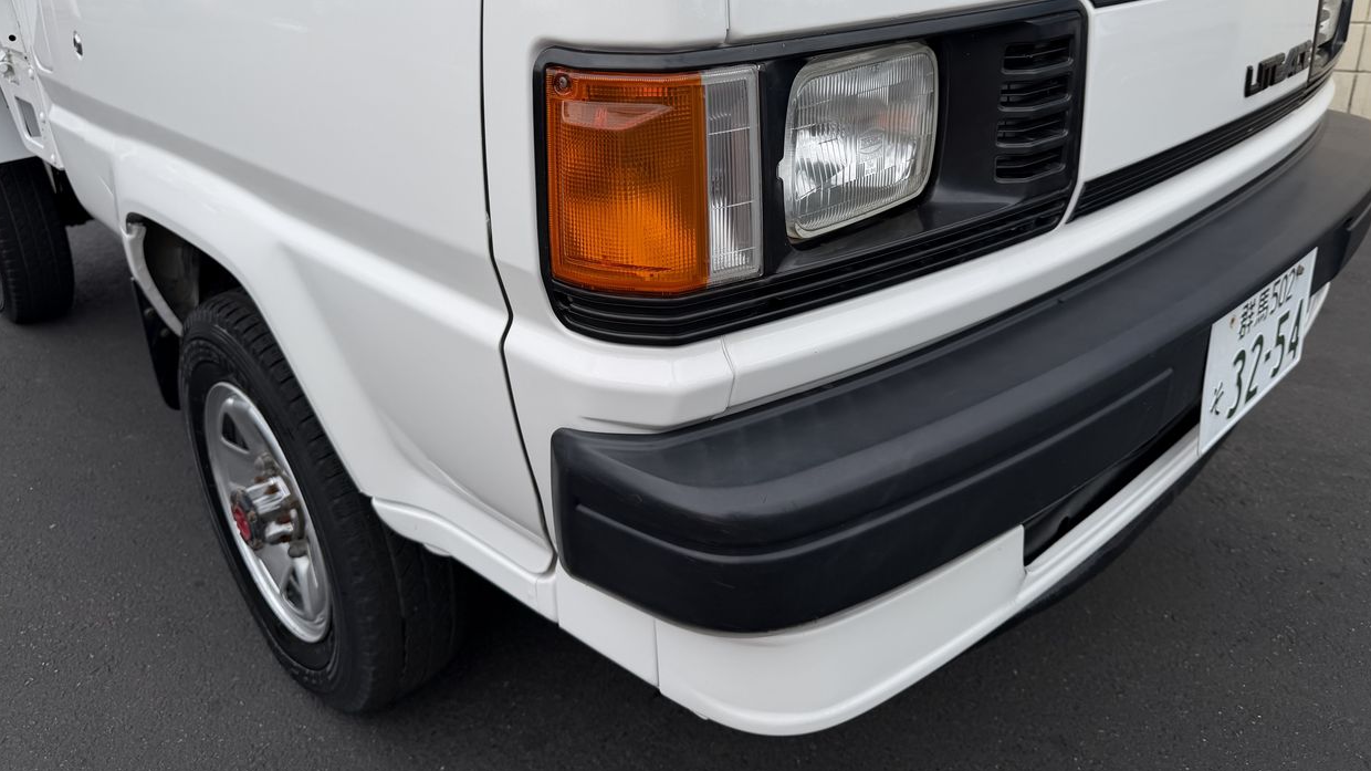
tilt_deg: -19.4
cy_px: 247
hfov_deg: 69.9
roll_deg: +1.1
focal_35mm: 27
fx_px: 981
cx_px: 697
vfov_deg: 42.2
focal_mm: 6.76
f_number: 1.78
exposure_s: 1/1385
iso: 80
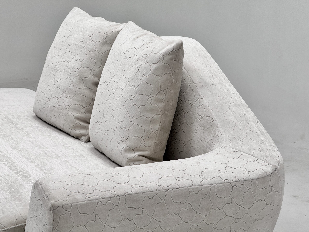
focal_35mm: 120
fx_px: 1071
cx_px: 154
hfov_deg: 16.4
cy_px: 116
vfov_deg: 12.3
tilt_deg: -11.3
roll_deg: -0.5
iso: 50
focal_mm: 15.66
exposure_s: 1/115
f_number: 2.8
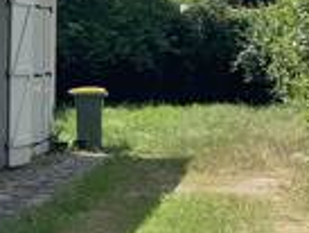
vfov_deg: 9.8
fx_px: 1358
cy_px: 66
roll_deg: -0.3
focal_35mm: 152
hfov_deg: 11.8
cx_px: -289
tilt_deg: -0.8
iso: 25
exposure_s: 1/2833
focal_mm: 4.25
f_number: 1.8
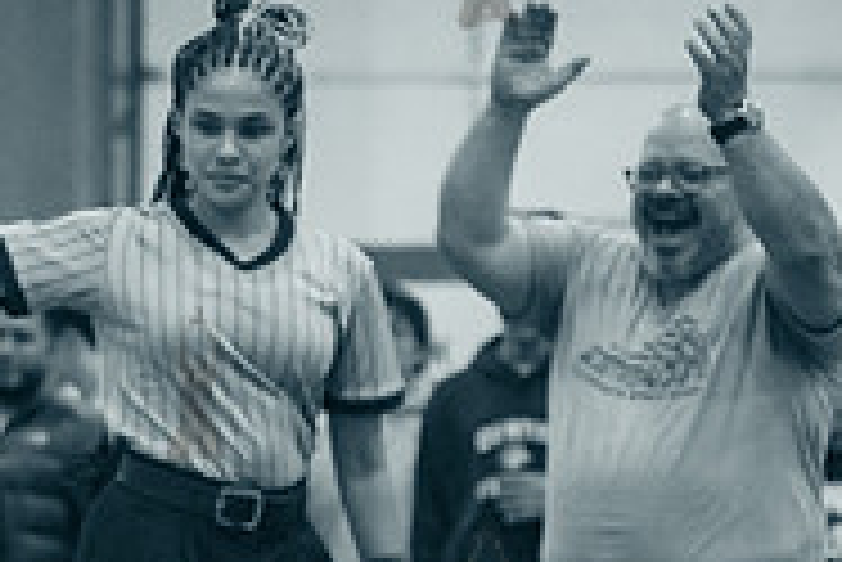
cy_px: 600
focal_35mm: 248
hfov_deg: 8.1
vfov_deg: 5.5
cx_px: -387
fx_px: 5805
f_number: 3.5
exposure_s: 1/500
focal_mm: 80
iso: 8000
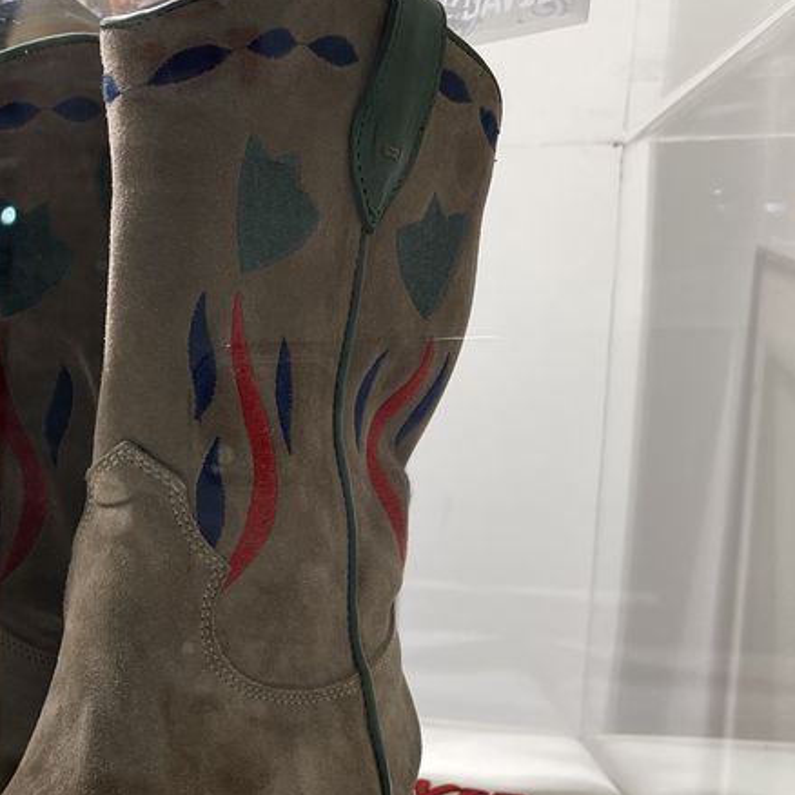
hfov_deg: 27.1
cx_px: -152
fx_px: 1455
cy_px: 570
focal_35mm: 56
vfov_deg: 30.2
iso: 32
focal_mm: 5.1
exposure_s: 1/111
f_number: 1.6
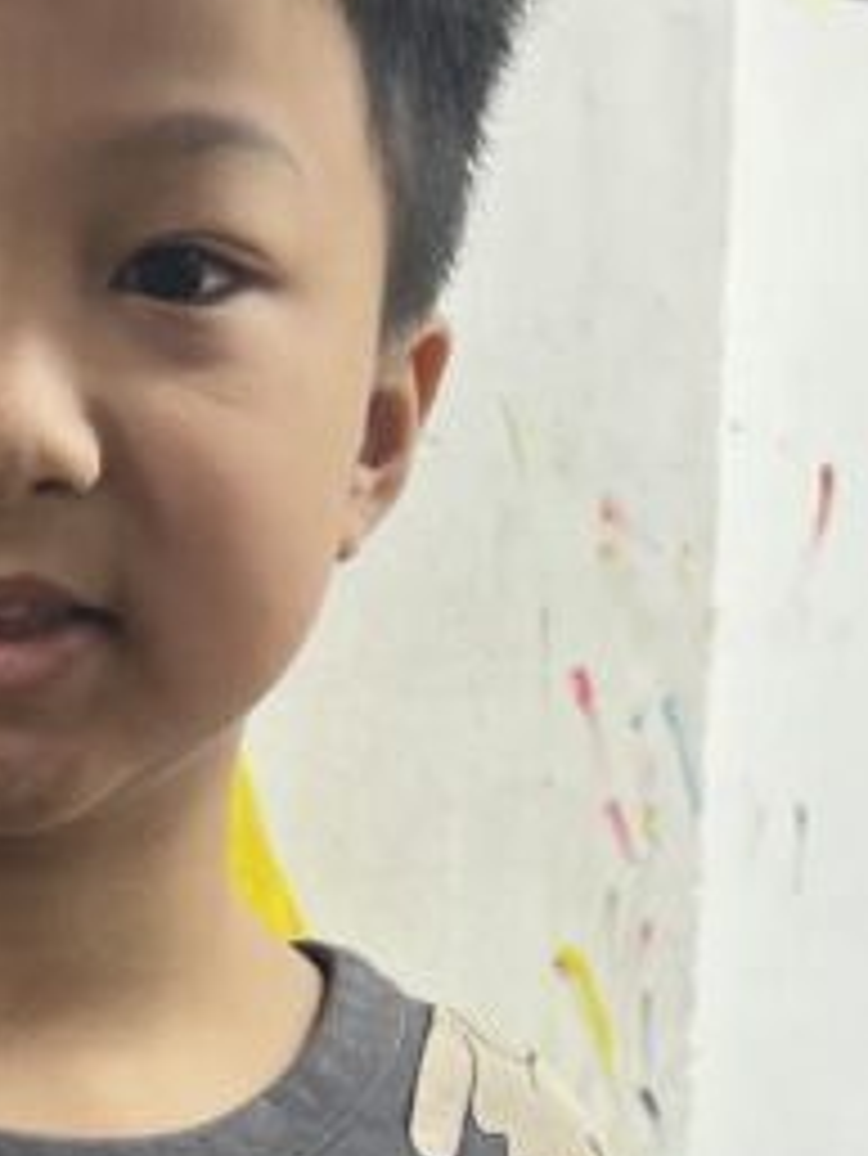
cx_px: -76
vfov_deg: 17.9
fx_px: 3374
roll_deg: +1.1
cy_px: 1597
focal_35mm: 101
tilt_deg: -14.3
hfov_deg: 14.3
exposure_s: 1/100
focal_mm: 5.7
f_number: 1.5
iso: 125
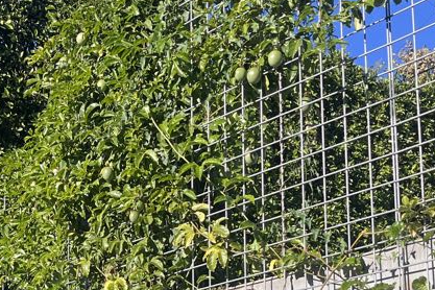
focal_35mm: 83
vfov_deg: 15.9
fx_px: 1003
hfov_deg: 24.2
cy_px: 341
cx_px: 104
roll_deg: -0.1
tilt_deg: +12.1
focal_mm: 5.1
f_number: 1.6
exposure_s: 1/2755
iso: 50
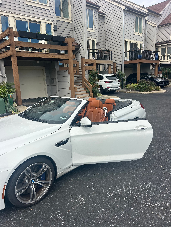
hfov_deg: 53.1
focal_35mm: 26
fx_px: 171
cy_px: 114
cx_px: 86
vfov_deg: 67.3
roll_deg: +0.5
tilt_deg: -10.2
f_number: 1.5
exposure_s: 1/3077
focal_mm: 5.7
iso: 50
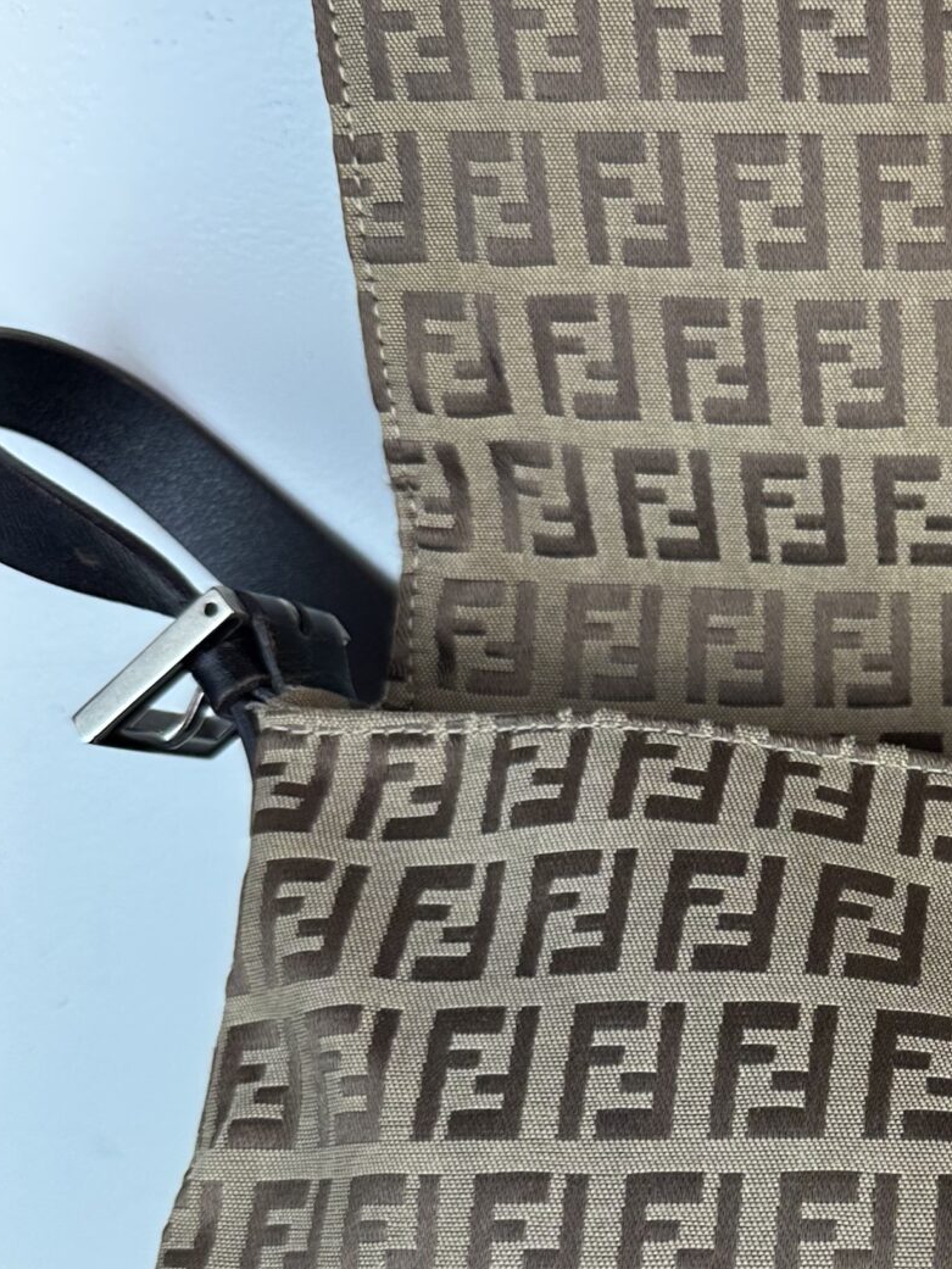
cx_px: 1140
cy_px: 878
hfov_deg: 22.8
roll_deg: +0.1
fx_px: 2163
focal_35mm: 59
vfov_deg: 32.3
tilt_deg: -25.8
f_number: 1.78
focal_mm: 6.86
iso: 64
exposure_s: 1/100
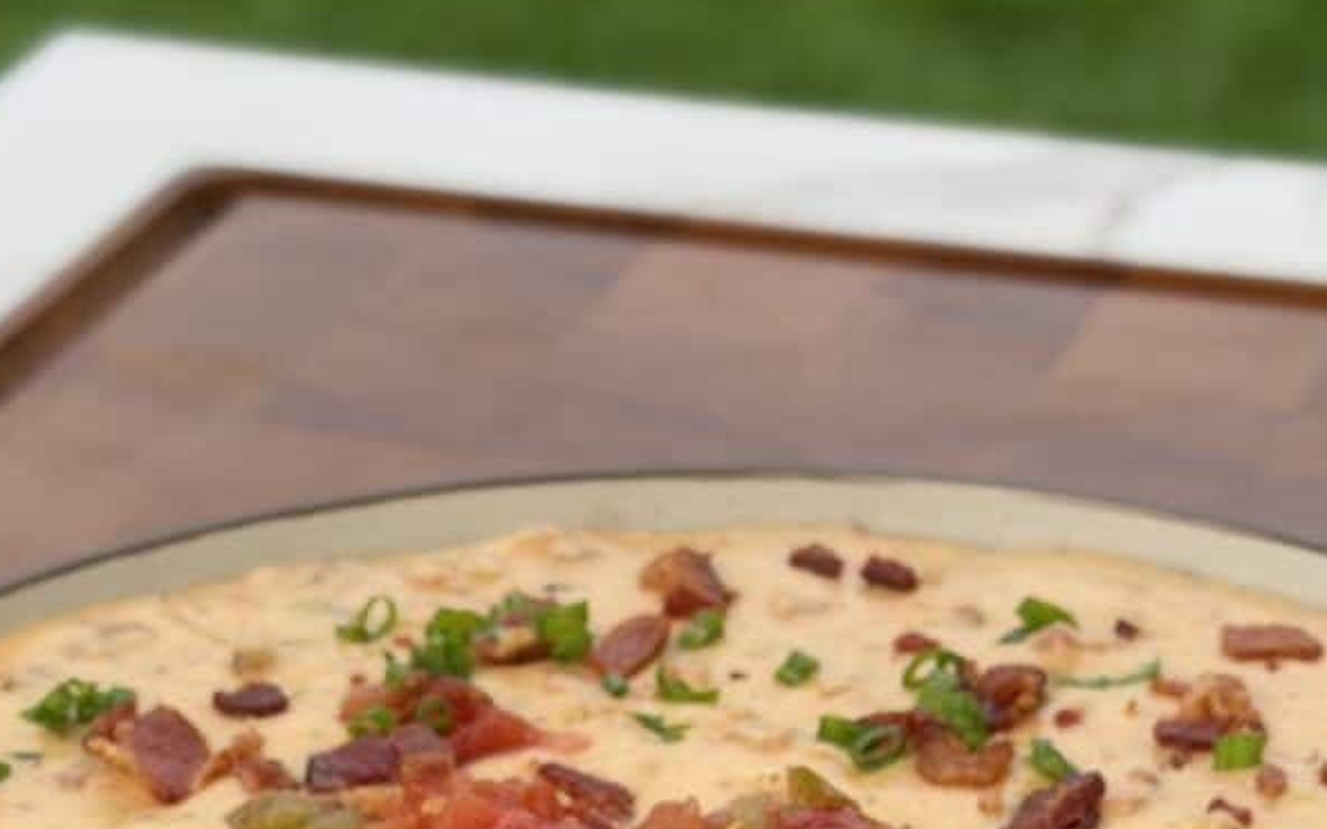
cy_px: 1123
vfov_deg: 14.2
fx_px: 3183
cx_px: 690
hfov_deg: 23.6
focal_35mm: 88
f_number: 1.78
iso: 64
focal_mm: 6.76
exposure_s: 1/452
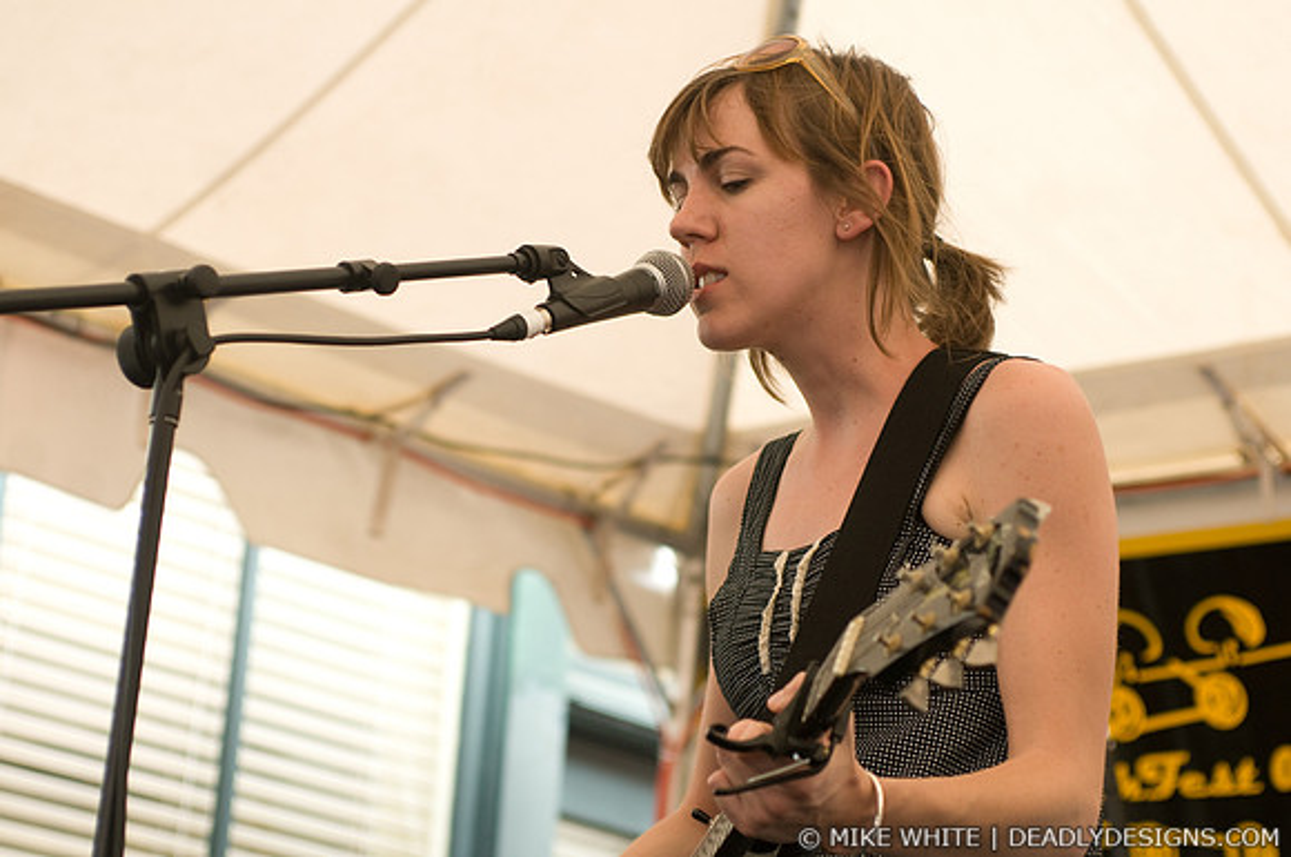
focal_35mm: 105
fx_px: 3760
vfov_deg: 13.0
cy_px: 428
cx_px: 646
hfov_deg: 19.5
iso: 320
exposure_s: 1/200
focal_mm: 70
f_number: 3.5
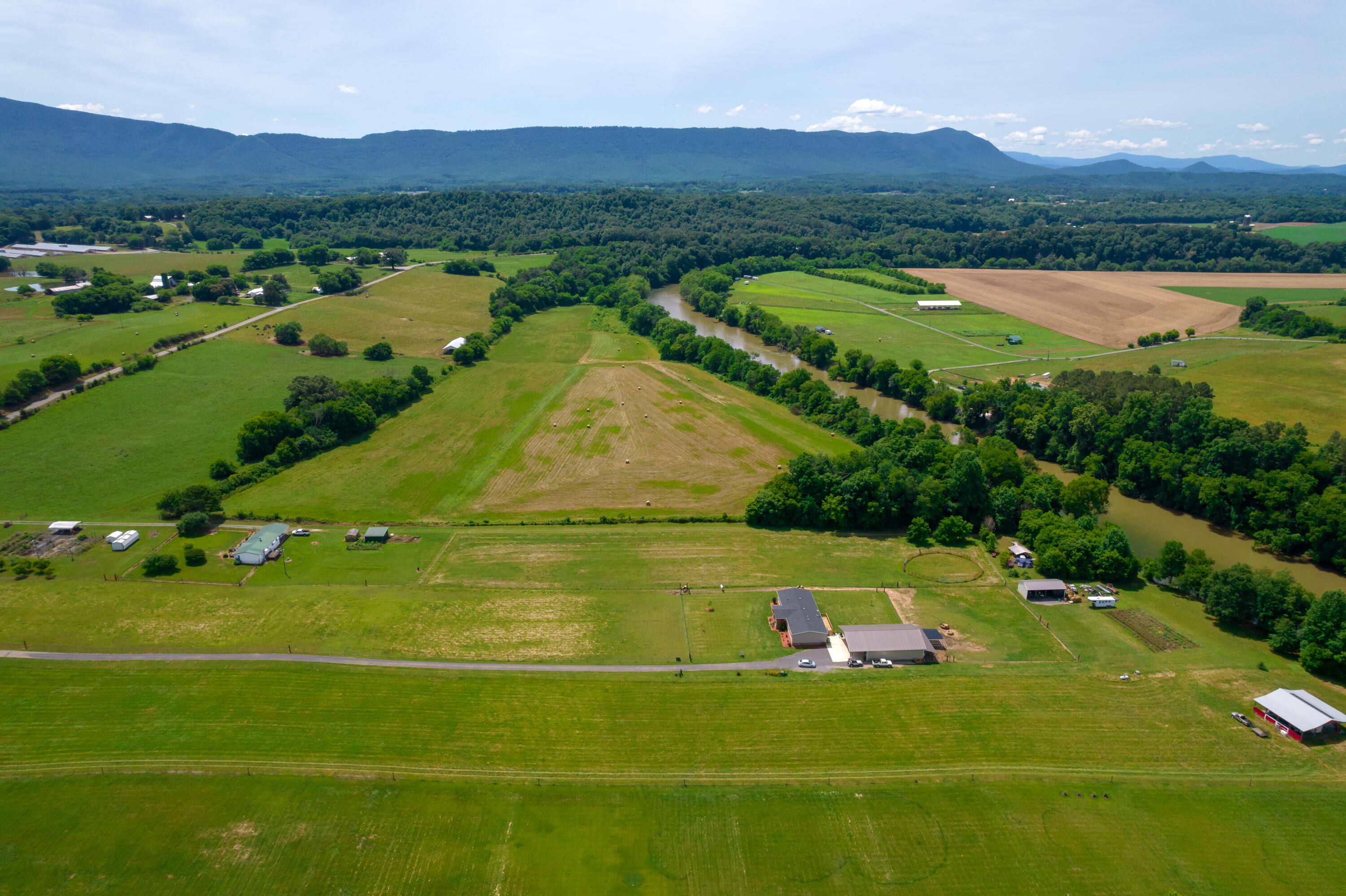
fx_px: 822
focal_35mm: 22
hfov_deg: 78.6
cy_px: 448
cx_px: 673
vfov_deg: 57.2
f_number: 2.8
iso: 130
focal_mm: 8.38
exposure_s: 1/2500
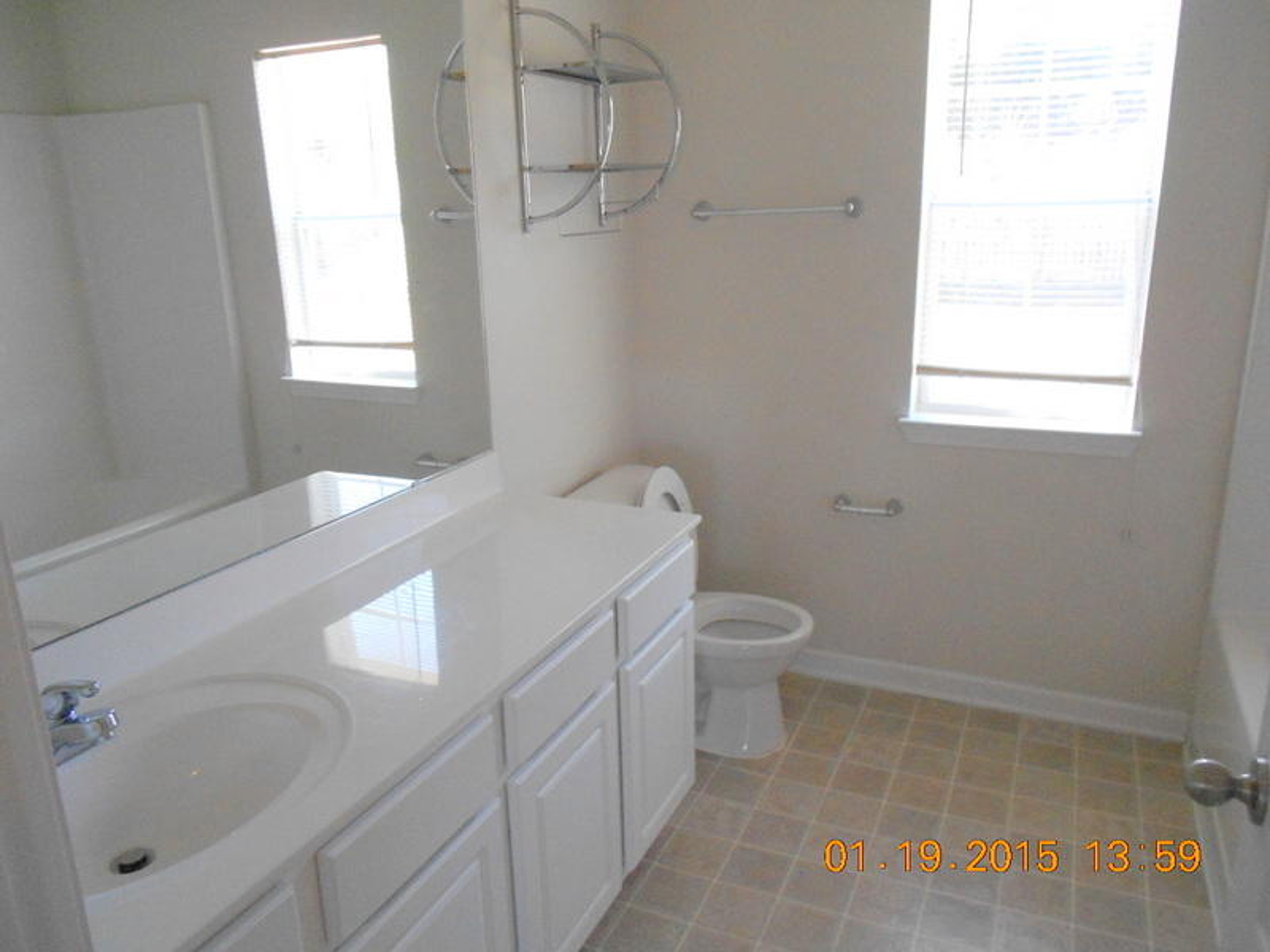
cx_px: 635
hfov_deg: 67.3
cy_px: 476
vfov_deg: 53.1
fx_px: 954
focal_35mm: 26
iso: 400
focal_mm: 4.6
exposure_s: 1/50
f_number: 3.2
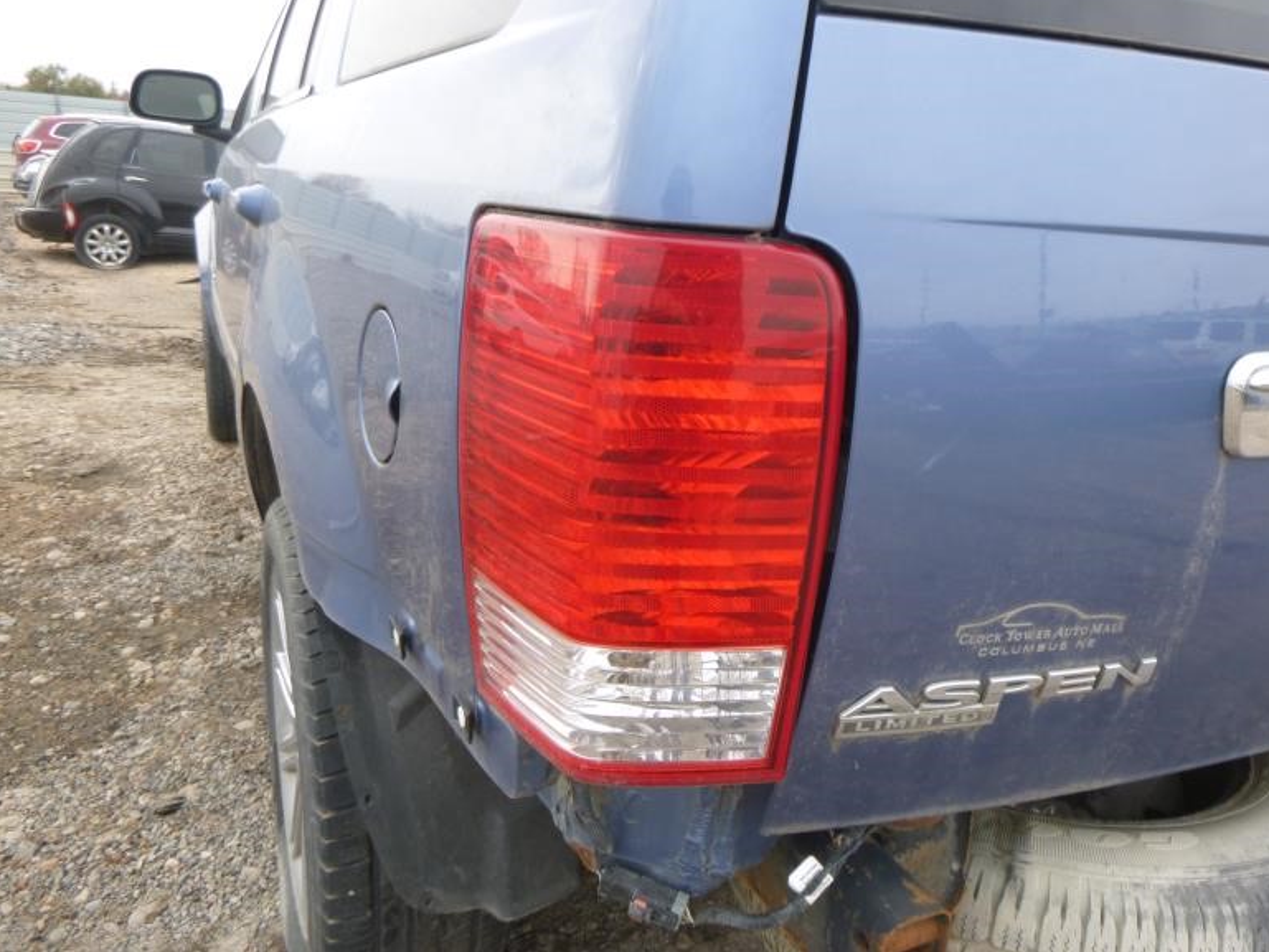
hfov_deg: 67.3
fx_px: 953
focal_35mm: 26
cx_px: 655
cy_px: 460
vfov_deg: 53.1
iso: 100
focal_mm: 4.5
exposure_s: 1/80
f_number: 3.9
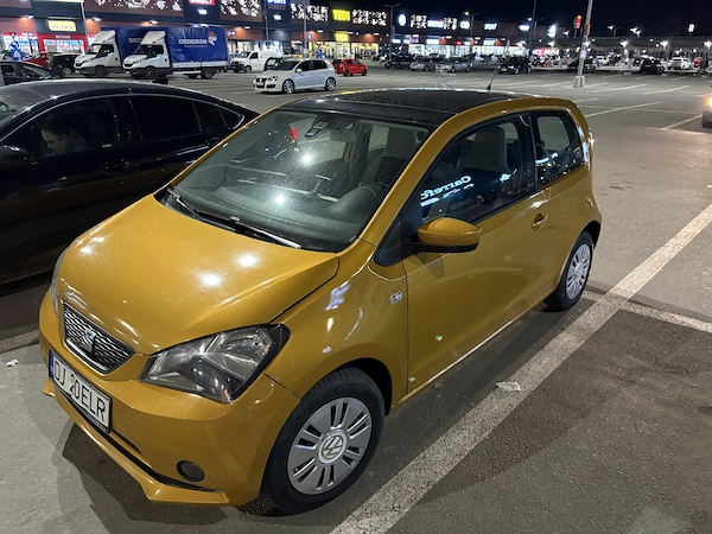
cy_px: 267
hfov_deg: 67.3
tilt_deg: -22.7
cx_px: 356
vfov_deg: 53.1
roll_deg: -0.4
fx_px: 535
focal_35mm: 26
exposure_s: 1/25
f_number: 1.6
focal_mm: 5.96
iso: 500
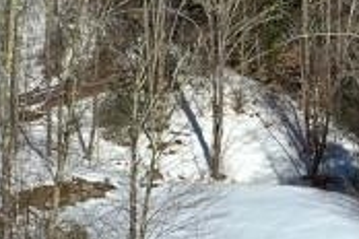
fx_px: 1765
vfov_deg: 7.6
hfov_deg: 10.9
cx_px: 651
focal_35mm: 177
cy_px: -92
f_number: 6.3
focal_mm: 10.3
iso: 100
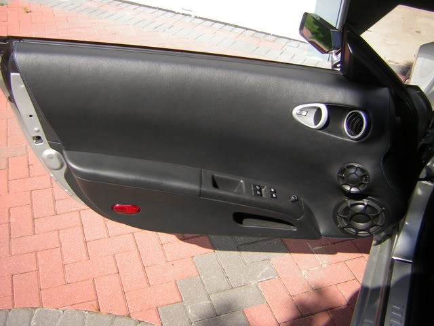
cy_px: 163
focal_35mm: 36
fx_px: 451
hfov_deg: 51.4
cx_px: 217
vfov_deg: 39.7
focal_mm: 4.7
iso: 50
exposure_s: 1/452
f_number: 2.6
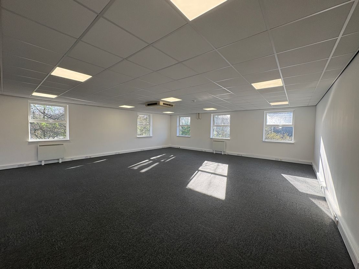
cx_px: 180
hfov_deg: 102.1
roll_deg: -1.2
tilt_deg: -1.5
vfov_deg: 85.7
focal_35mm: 14
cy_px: 134
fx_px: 145
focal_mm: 2.22
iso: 50
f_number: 2.2
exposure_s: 1/151
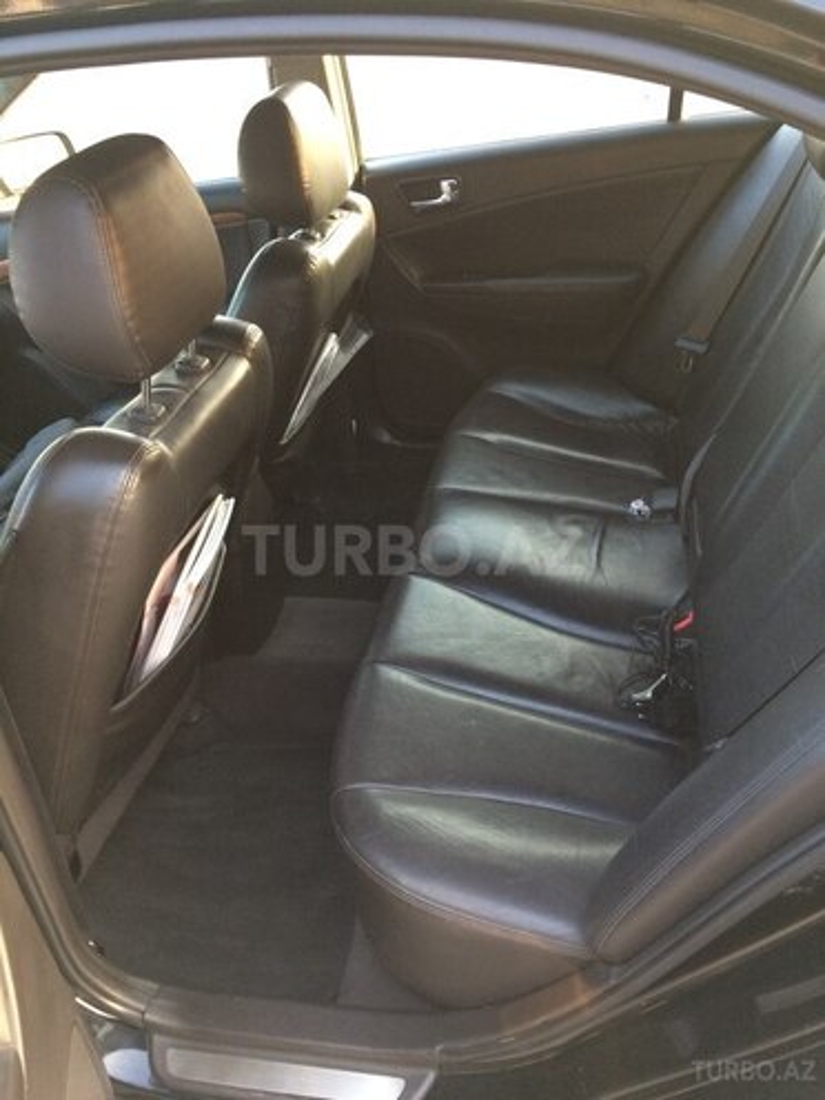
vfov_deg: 61.7
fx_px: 922
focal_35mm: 29
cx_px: 412
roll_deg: +8.8
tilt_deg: -34.4
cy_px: 550
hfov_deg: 48.2
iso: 80
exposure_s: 1/33
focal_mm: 4.15
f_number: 2.2
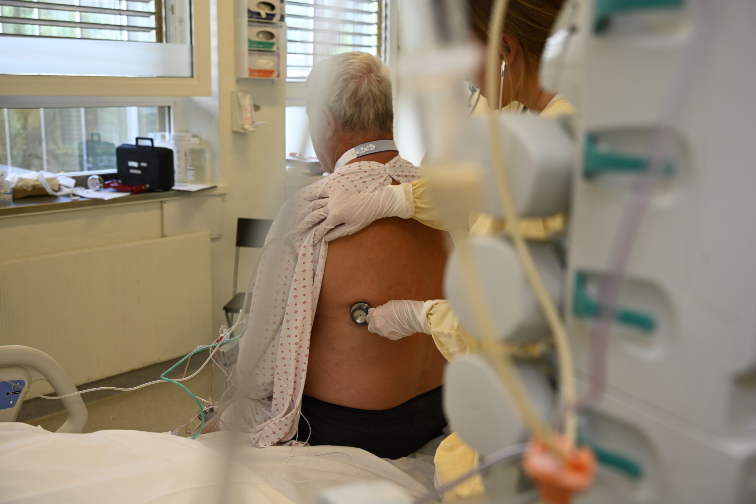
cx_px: 378
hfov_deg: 49.6
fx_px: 819
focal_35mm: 39
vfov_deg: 34.2
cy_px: 252
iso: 220
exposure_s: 1/60
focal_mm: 39
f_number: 5
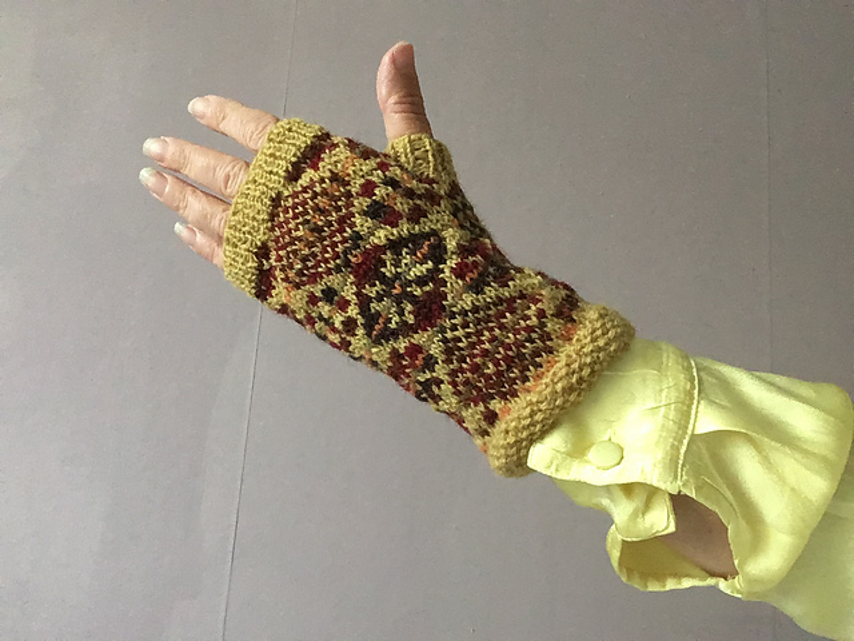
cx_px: 427
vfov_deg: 45.4
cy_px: 320
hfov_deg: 58.4
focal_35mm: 31
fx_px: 765
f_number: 2.4
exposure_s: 1/25
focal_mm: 2.15
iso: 400
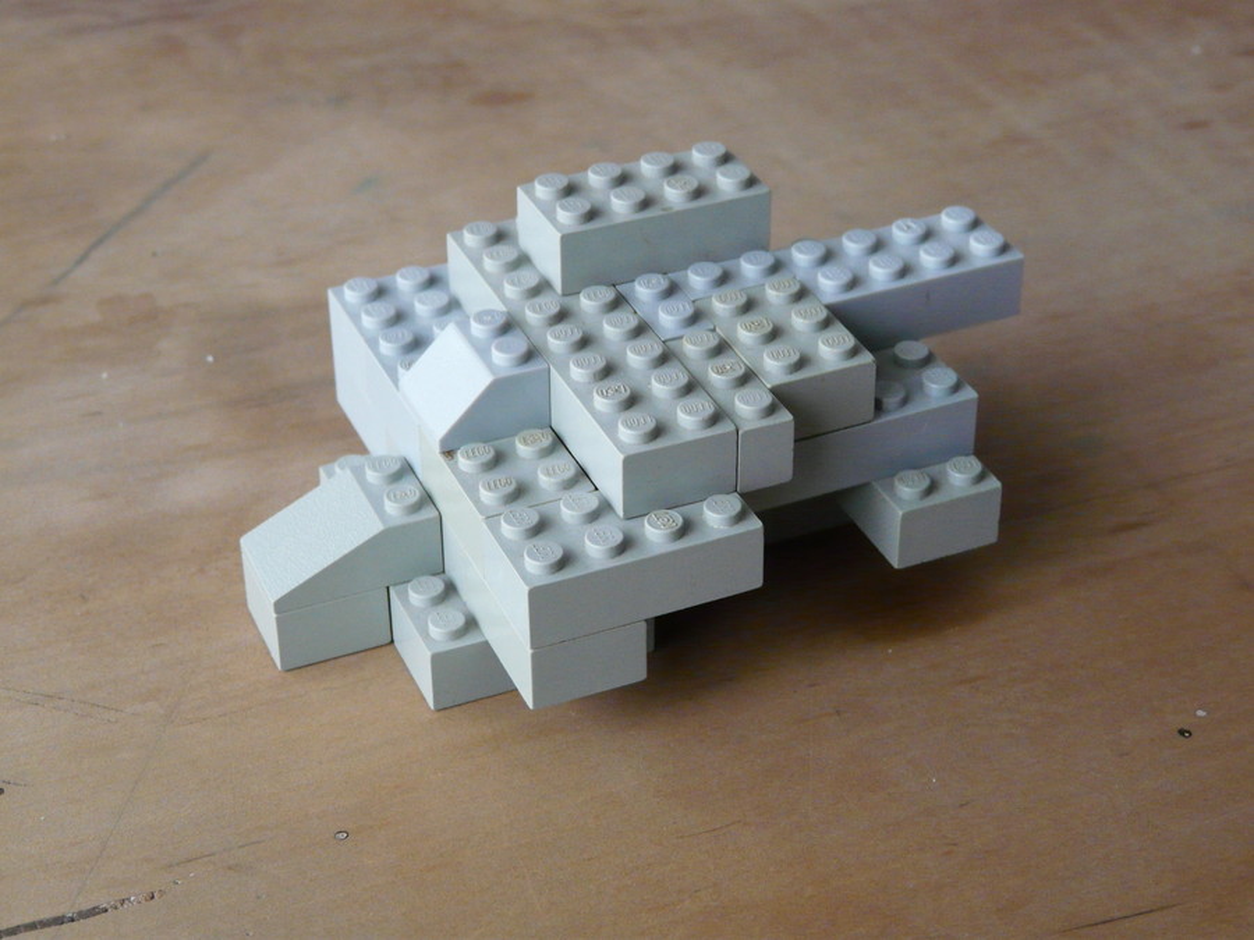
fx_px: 2391
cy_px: 470
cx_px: 627
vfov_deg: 22.3
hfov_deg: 29.4
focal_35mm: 66
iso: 400
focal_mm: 10.8
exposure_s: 1/20
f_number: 3.2
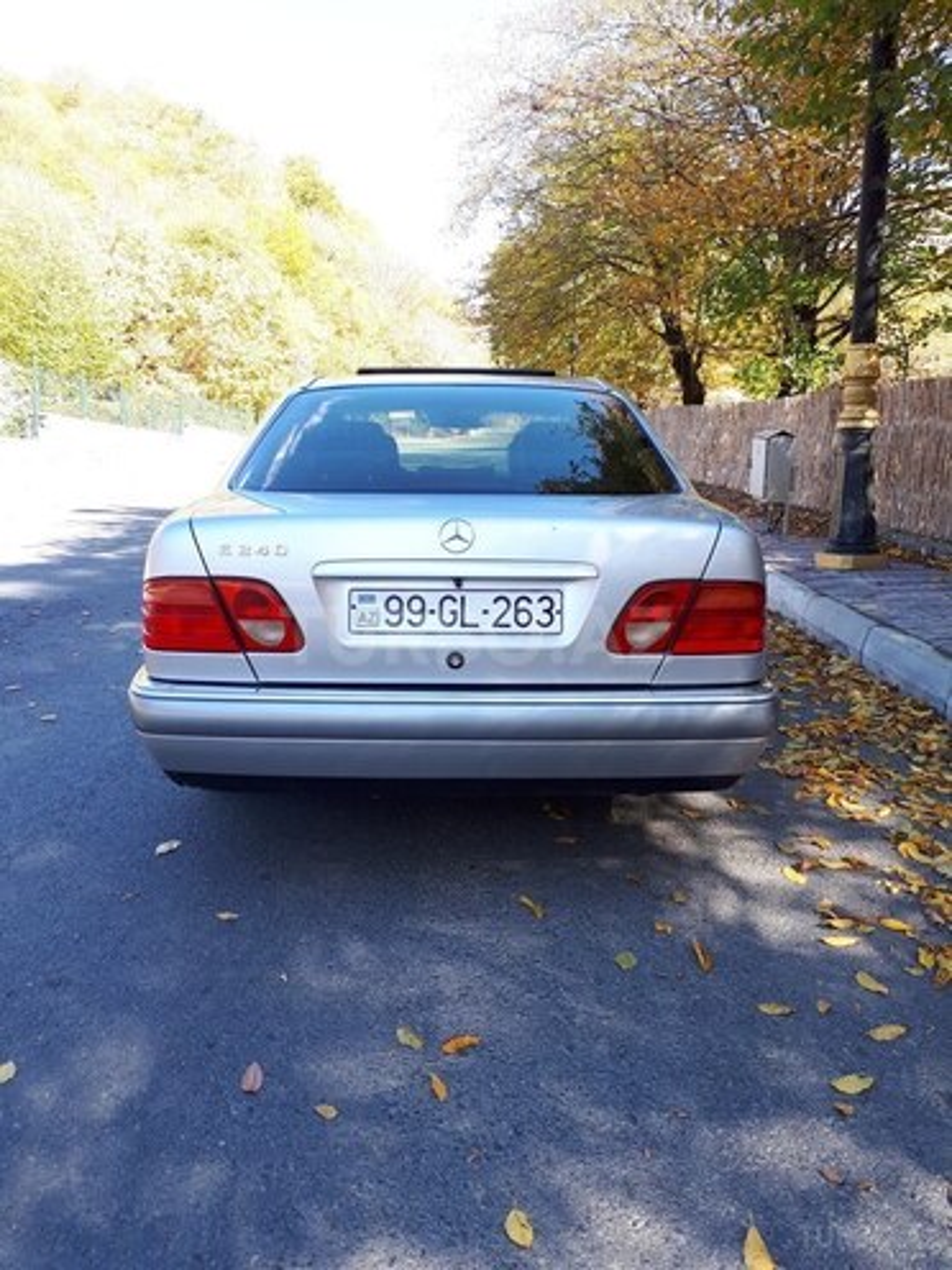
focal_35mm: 27
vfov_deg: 65.3
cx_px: 476
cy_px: 635
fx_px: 990
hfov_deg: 51.4
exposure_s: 1/142
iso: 40
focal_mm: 3.6
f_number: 1.9
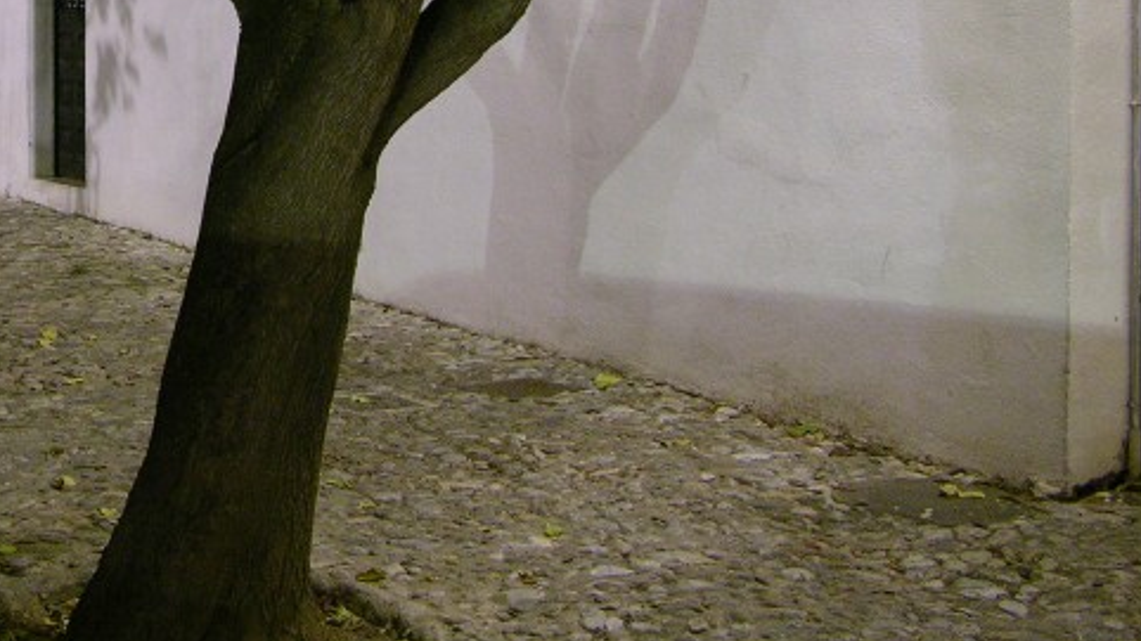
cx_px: 17
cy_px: -57
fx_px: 2450
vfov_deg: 14.6
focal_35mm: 81
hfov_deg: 25.0
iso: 200
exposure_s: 1/1.8
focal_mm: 8.9
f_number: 2.8
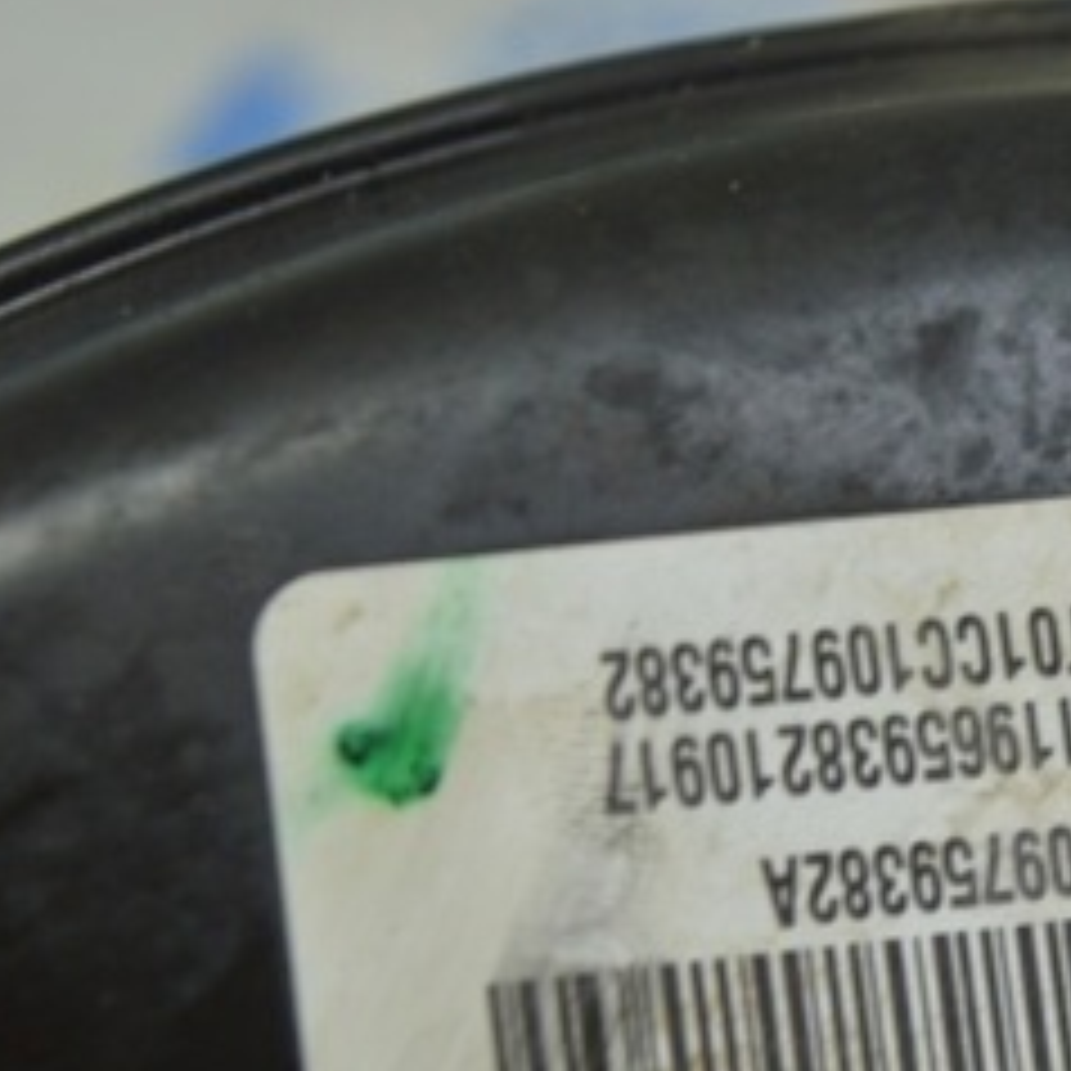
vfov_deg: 9.3
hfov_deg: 9.3
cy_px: 812
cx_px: 945
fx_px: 6586
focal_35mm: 188
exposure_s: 1/40
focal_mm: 55
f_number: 5.6
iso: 400
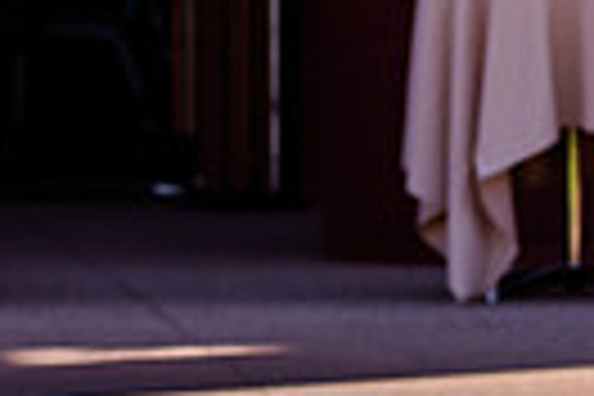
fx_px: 10988
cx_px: 405
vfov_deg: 2.1
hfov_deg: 3.1
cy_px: 2
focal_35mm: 666
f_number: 2.8
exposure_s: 1/800
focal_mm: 102
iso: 200
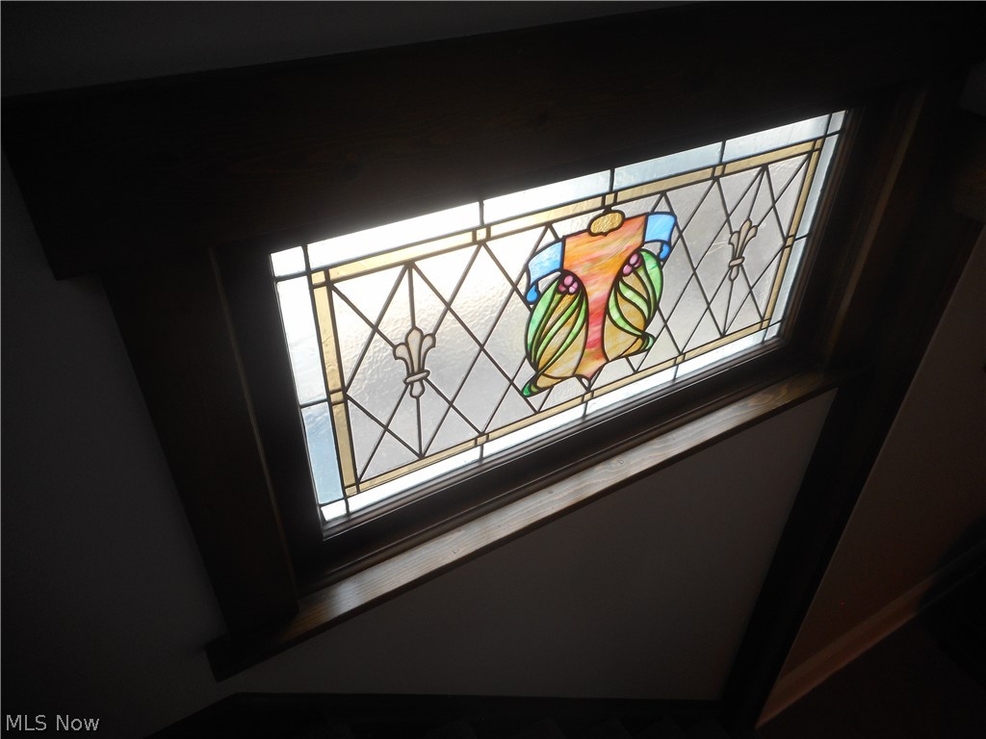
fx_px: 712
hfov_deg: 69.4
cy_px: 370
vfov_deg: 54.9
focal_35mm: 25
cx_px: 493
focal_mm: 4.5
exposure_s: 1/30
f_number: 3.7
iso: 80
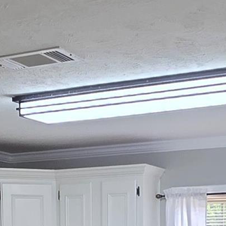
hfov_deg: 19.7
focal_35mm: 88
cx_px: 107
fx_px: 650
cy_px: 329
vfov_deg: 17.8
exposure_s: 1/120
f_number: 1.9
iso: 250
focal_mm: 2.2
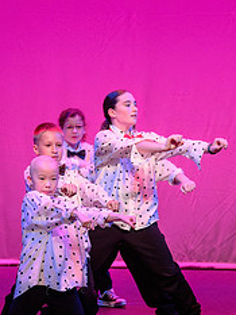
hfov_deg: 4.2
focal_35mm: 354
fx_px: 3215
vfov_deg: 5.6
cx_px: 171
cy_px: 174
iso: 1250
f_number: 2.8
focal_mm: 125
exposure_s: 1/500
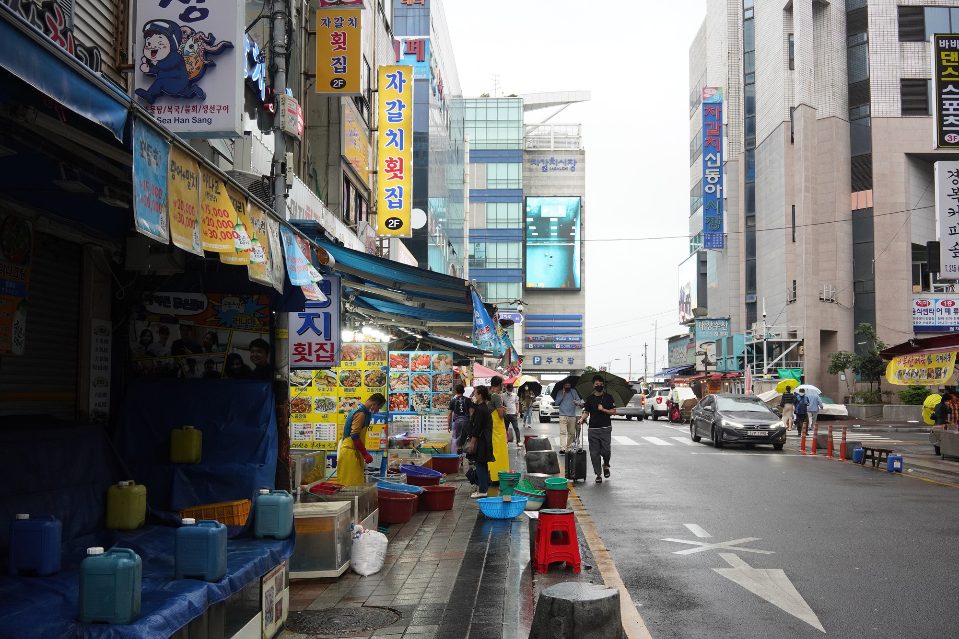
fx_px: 932
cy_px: 320
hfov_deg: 54.4
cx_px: 480
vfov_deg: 37.9
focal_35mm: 35
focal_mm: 35
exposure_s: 1/125
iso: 1600
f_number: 11
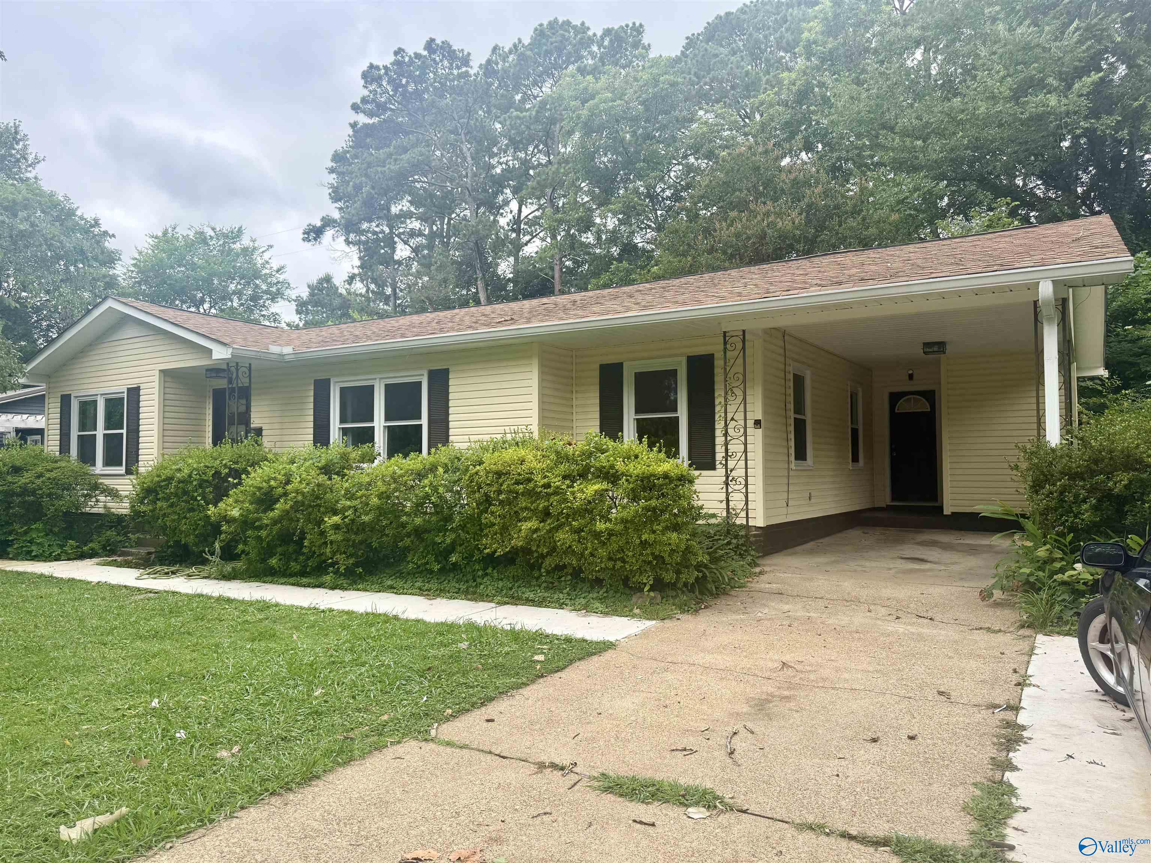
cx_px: 576
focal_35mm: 24
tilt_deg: +2.6
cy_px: 432
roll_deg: +0.0
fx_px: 798
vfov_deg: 56.8
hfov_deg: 71.6
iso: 100
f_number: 1.78
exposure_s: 1/1250
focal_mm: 6.76
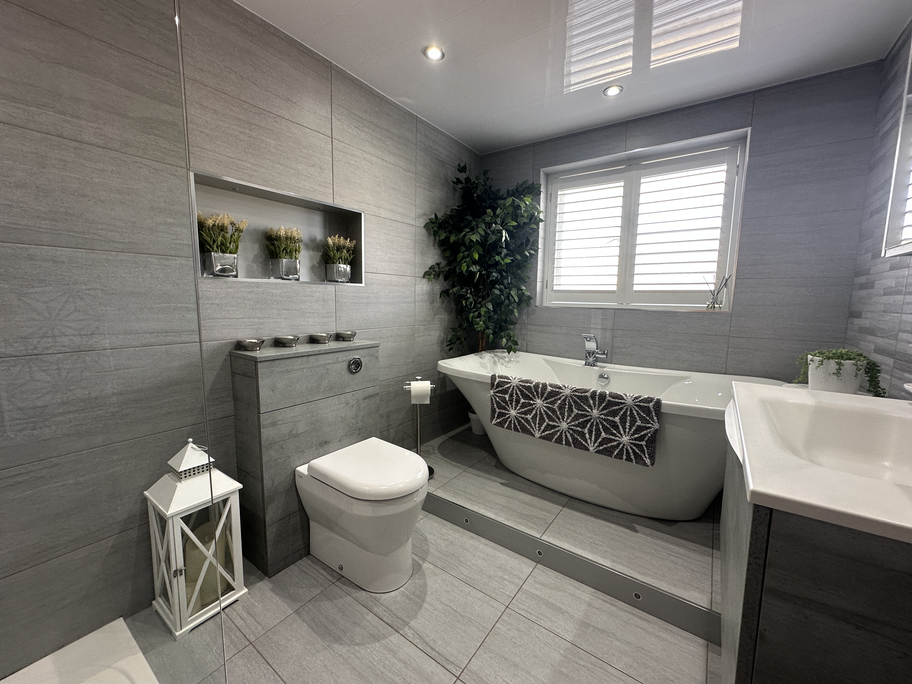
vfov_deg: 85.7
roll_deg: -0.9
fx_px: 369
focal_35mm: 14
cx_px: 456
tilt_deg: -6.0
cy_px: 342
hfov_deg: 102.1
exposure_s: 1/100
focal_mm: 2.22
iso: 125
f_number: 2.2
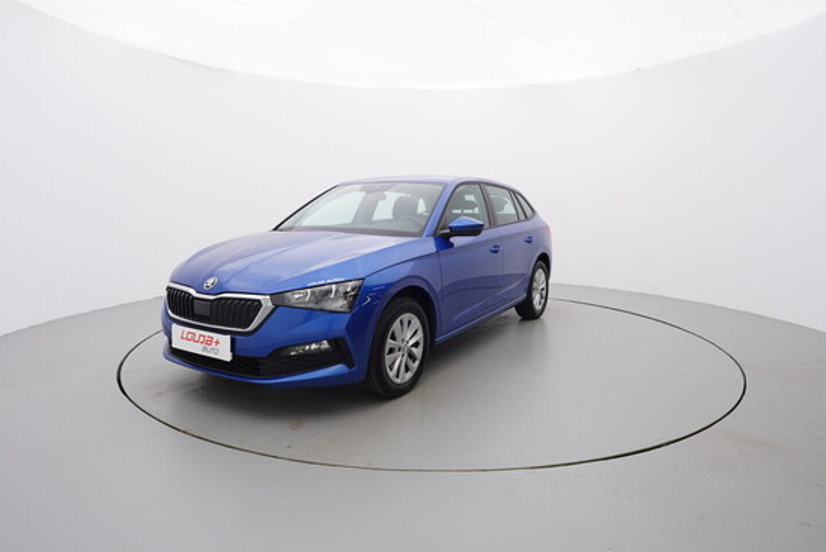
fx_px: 517
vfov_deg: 56.2
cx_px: 413
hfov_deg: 77.3
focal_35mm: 22
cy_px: 276
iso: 200
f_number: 5.6
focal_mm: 15
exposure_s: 1/80
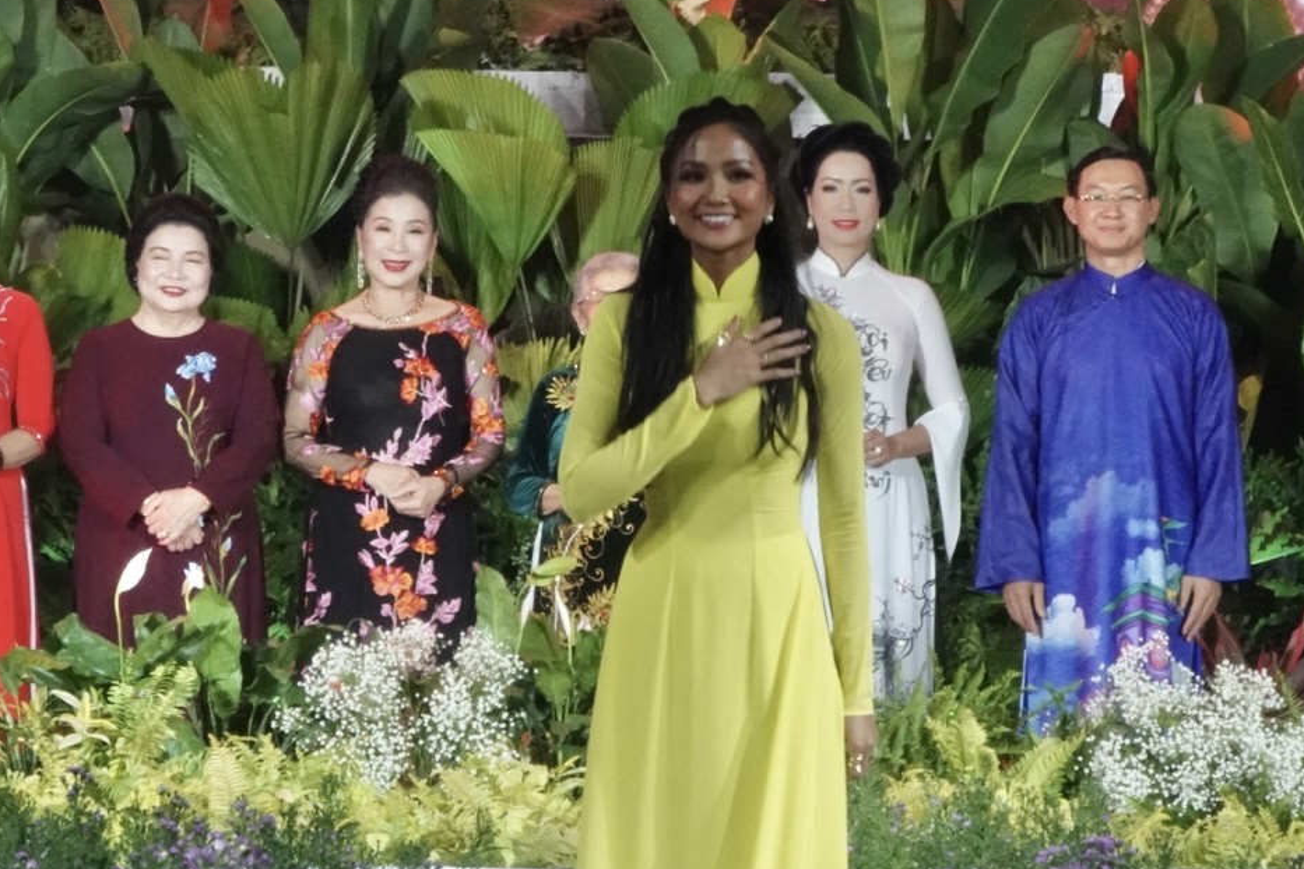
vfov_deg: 2.5
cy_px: 431
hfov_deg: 3.8
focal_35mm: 547
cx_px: 549
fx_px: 19812
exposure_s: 1/30
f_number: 16
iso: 2000
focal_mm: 124.94
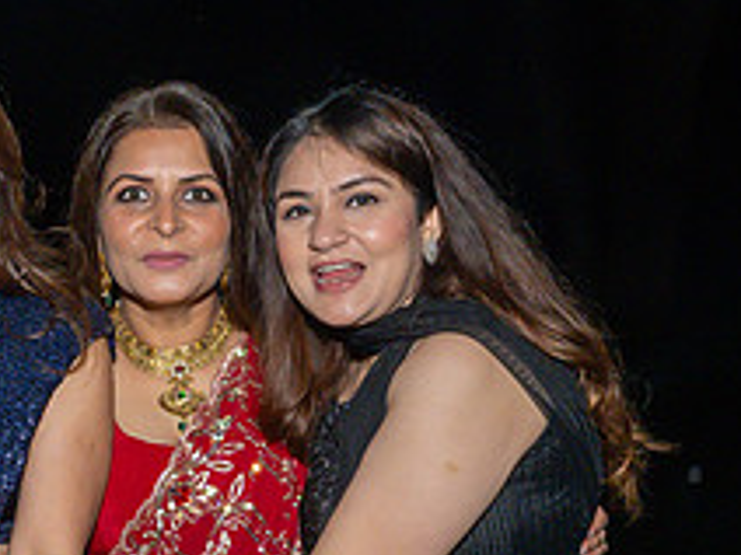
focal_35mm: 82
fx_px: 1755
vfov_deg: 17.7
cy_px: 488
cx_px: -49
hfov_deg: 22.6
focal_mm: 17
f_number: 9
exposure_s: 1/250
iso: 640
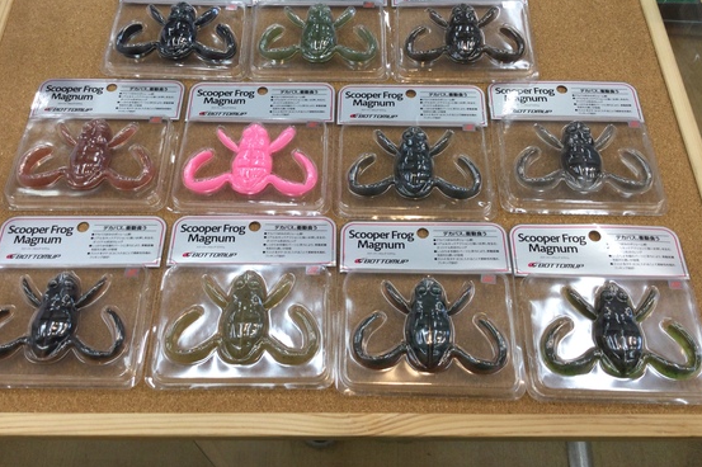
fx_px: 682
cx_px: 338
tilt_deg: -59.3
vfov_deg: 37.7
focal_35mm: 35
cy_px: 189
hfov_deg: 54.4
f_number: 2.4
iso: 32
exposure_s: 1/60
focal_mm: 3.3
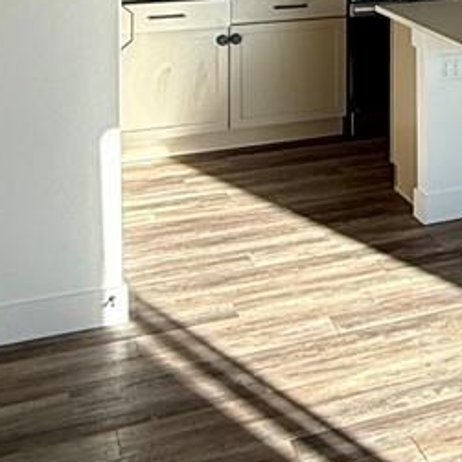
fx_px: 1193
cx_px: 887
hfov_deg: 17.0
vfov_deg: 20.2
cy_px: -129
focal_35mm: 79
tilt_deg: -0.8
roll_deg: +0.0
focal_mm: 2.22
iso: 64
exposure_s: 1/113
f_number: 2.2
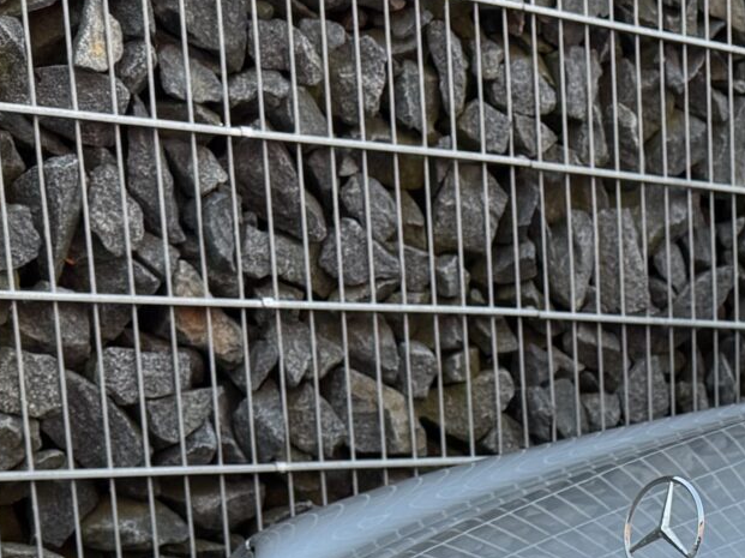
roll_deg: -2.4
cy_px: 1004
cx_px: 1095
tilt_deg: -16.7
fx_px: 2129
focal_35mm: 99
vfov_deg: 13.4
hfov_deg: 17.9
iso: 100
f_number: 1.78
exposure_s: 1/121
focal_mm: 6.76
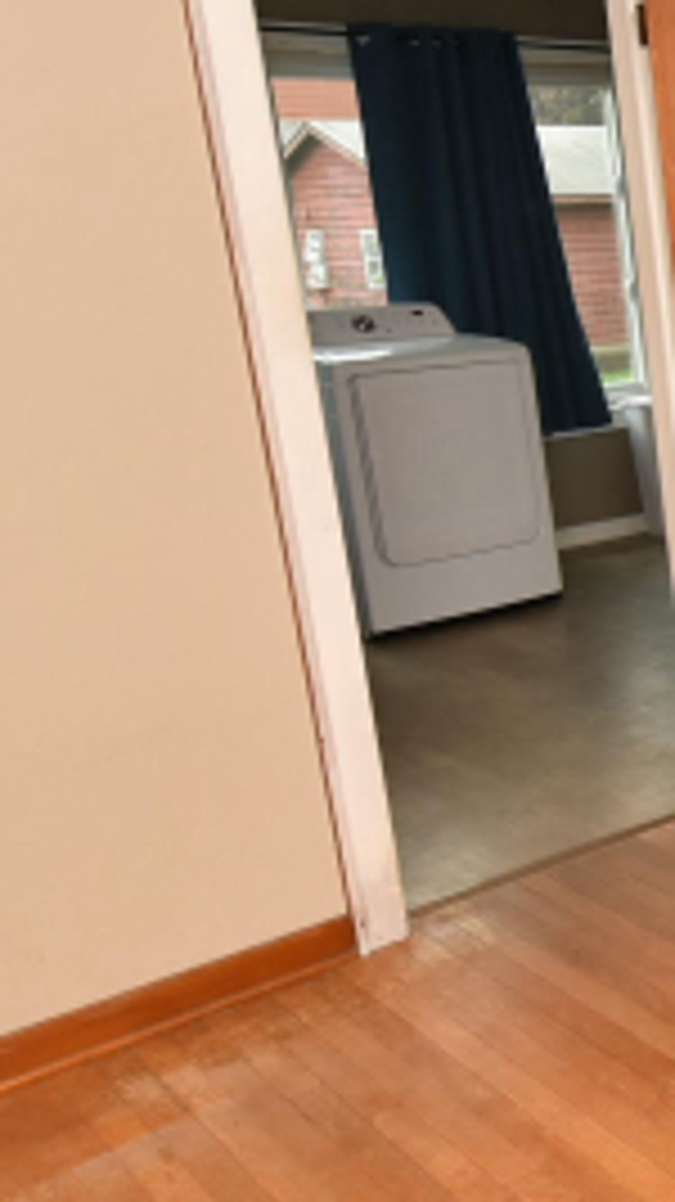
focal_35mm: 44
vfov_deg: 46.4
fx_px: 1401
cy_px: 563
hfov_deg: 20.4
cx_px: 1170
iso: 400
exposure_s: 1/100
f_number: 9
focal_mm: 10
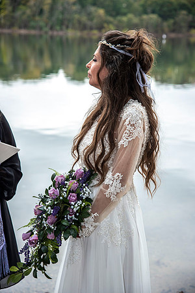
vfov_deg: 23.9
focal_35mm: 85
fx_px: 691
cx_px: 98
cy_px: 146
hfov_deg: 16.1
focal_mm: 85
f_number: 5
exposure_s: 1/200
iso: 500
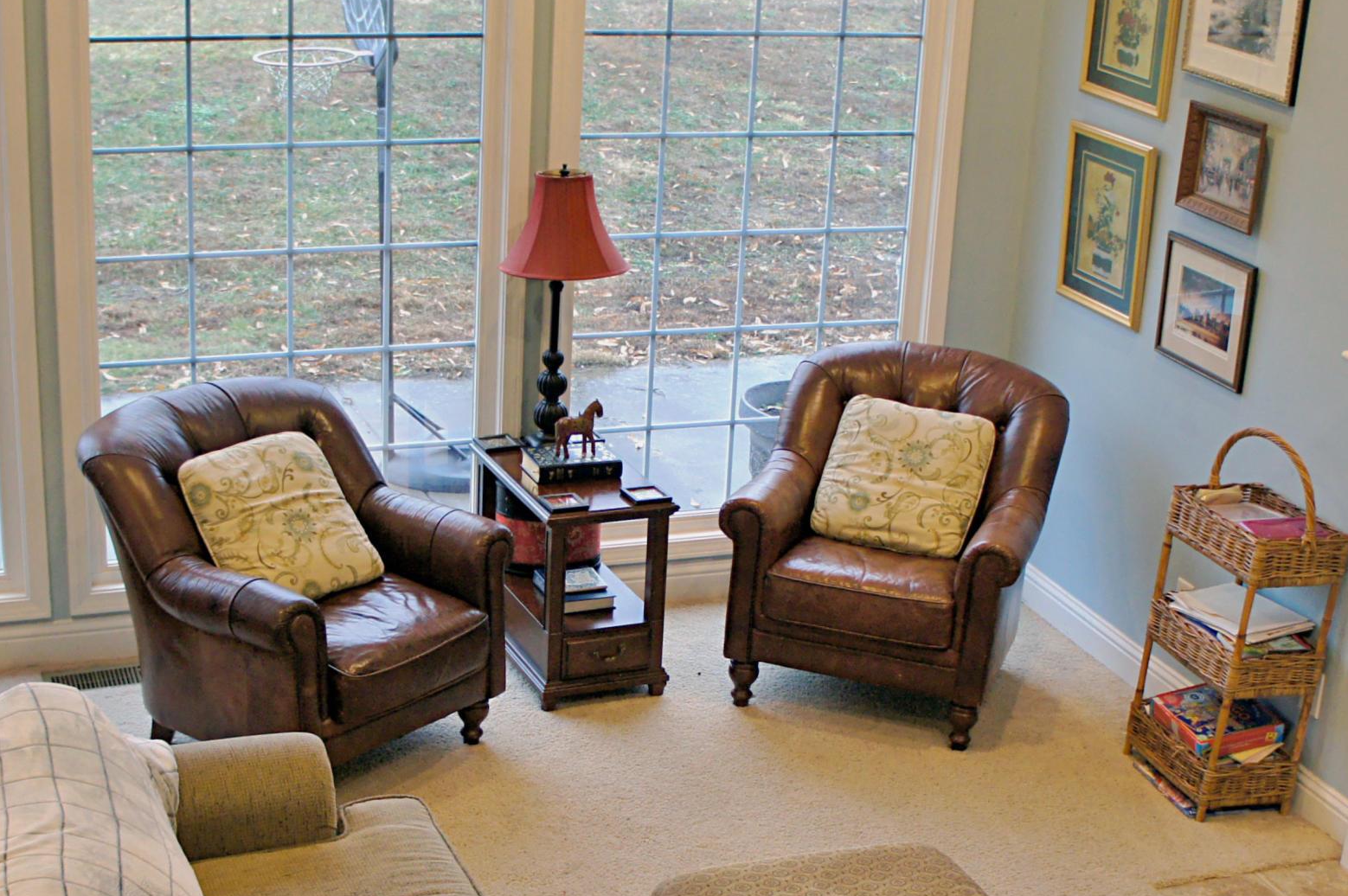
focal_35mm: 52
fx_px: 1945
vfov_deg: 25.8
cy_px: 592
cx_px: 673
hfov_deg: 38.2
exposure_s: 1/30
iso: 500
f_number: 3.5
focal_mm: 18
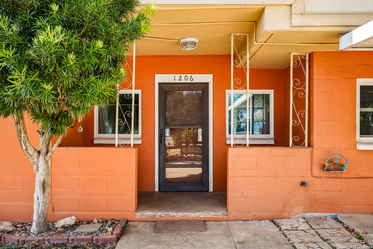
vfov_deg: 44.3
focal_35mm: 30
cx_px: 186
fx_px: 306
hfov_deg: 62.8
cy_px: 124
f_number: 8
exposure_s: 1/30
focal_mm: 29.5
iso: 100
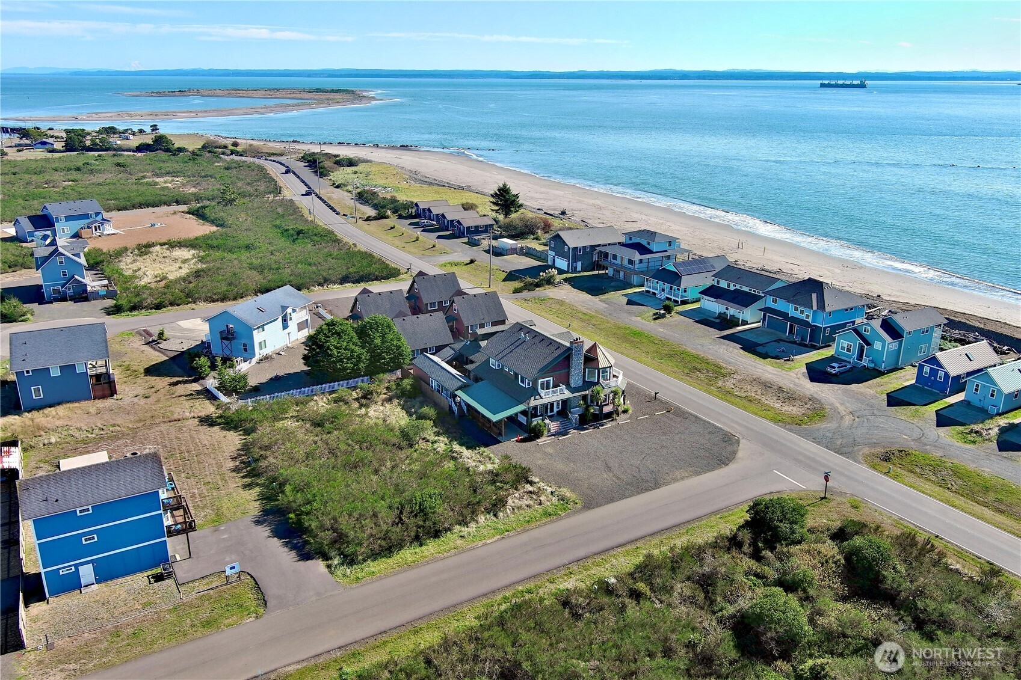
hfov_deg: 63.7
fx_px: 822
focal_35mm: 29
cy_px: 340
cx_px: 510
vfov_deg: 45.0
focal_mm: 10.57
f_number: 2.8
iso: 100
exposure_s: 1/1127
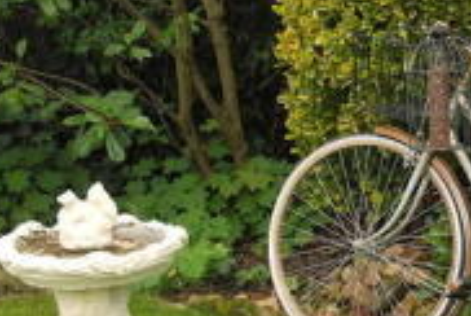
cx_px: 475
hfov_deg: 14.4
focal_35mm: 140
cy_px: 126
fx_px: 1835
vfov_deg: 9.8
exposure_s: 1/100
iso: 200
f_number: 6.3
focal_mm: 26
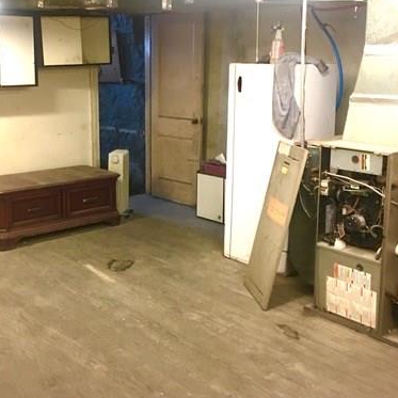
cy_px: 158
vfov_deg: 38.2
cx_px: 169
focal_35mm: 44
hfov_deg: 38.3
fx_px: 572
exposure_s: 1/4
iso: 50
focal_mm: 4.15
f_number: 2.2
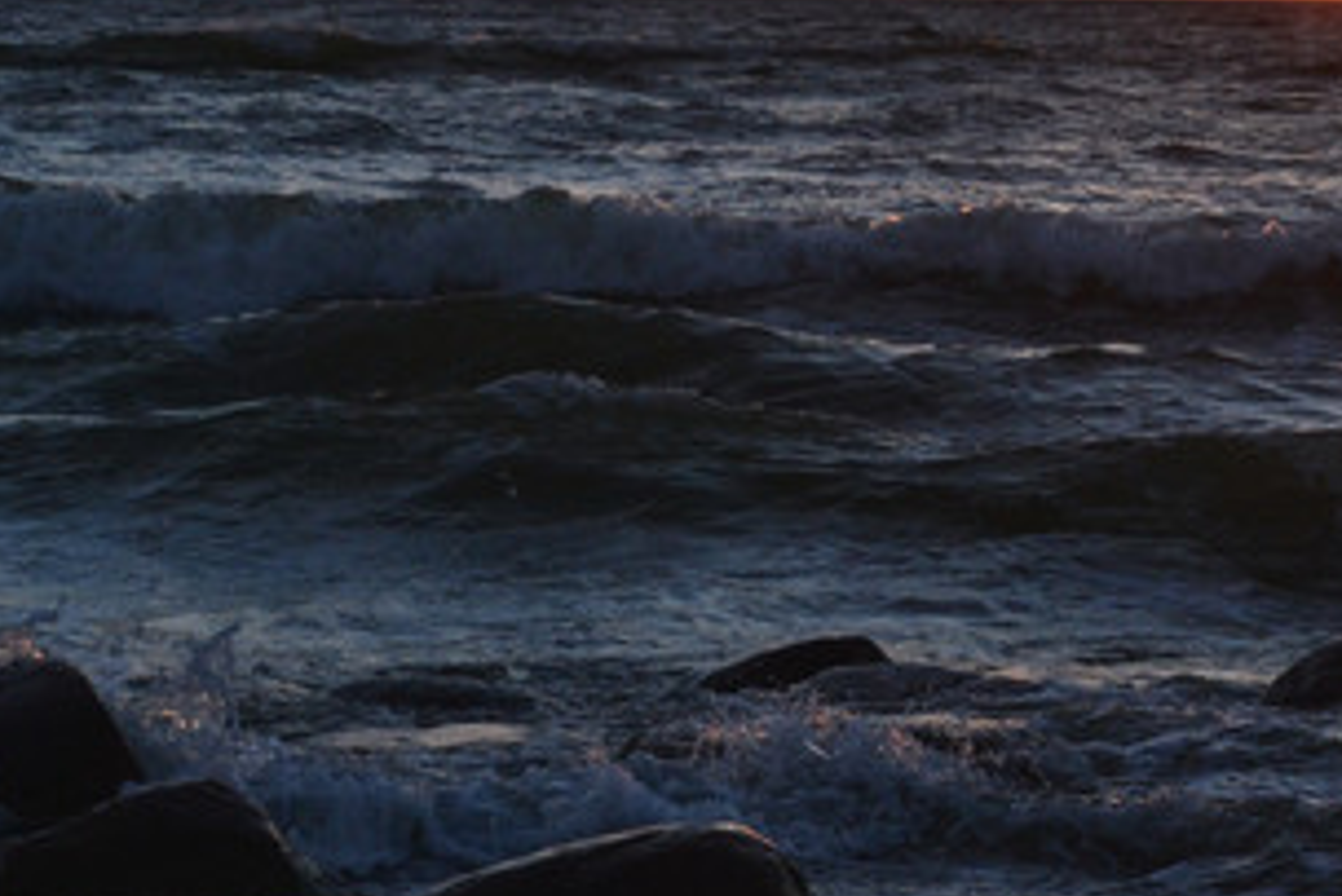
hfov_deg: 9.7
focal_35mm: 213
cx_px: 667
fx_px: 7944
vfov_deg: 6.4
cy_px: 57
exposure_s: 1/320
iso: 400
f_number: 10
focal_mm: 48
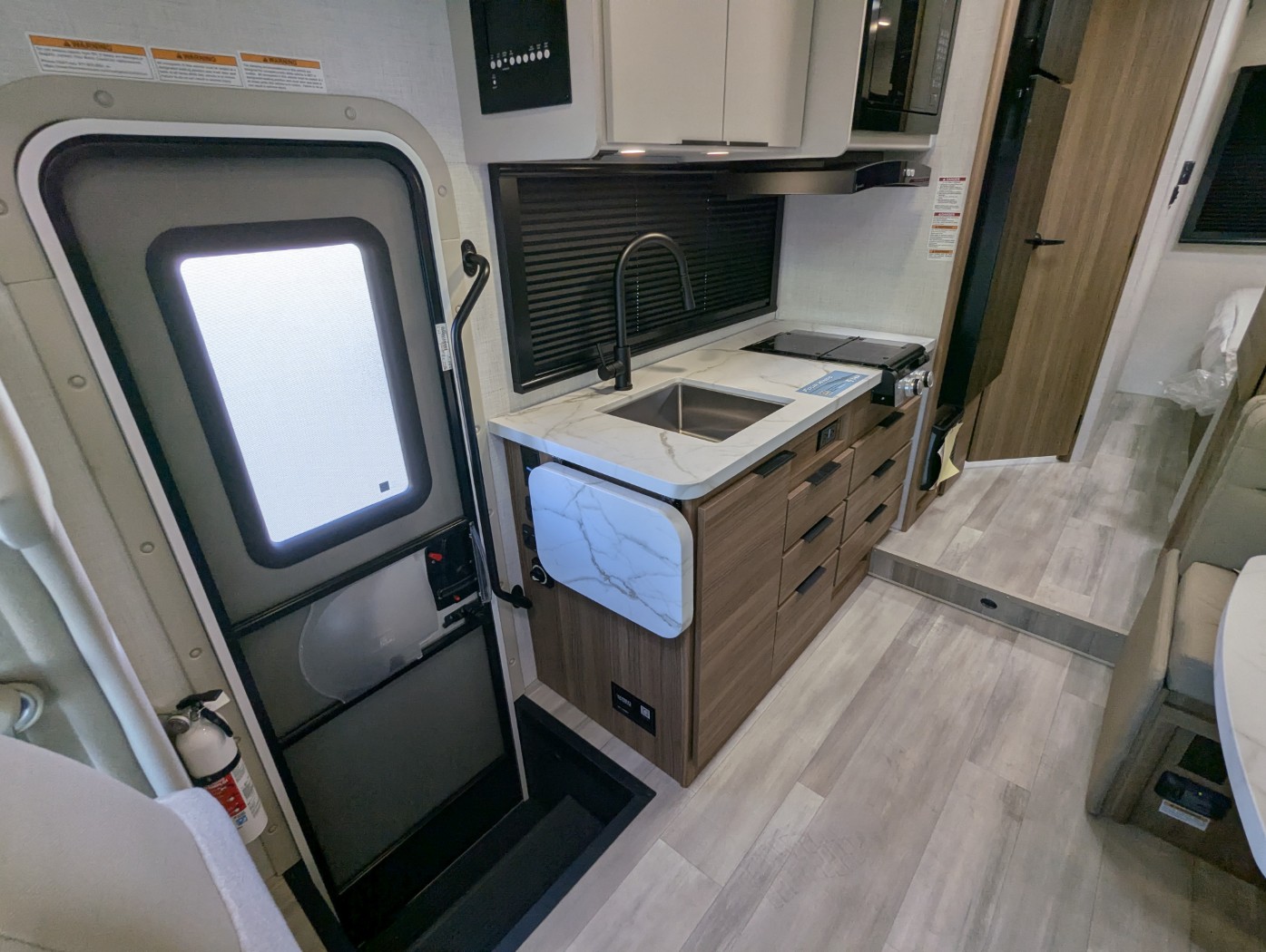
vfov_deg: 78.2
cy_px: 476
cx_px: 633
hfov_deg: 94.4
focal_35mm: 16
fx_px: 586
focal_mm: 2.35
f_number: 2.2
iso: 56
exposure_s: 1/159
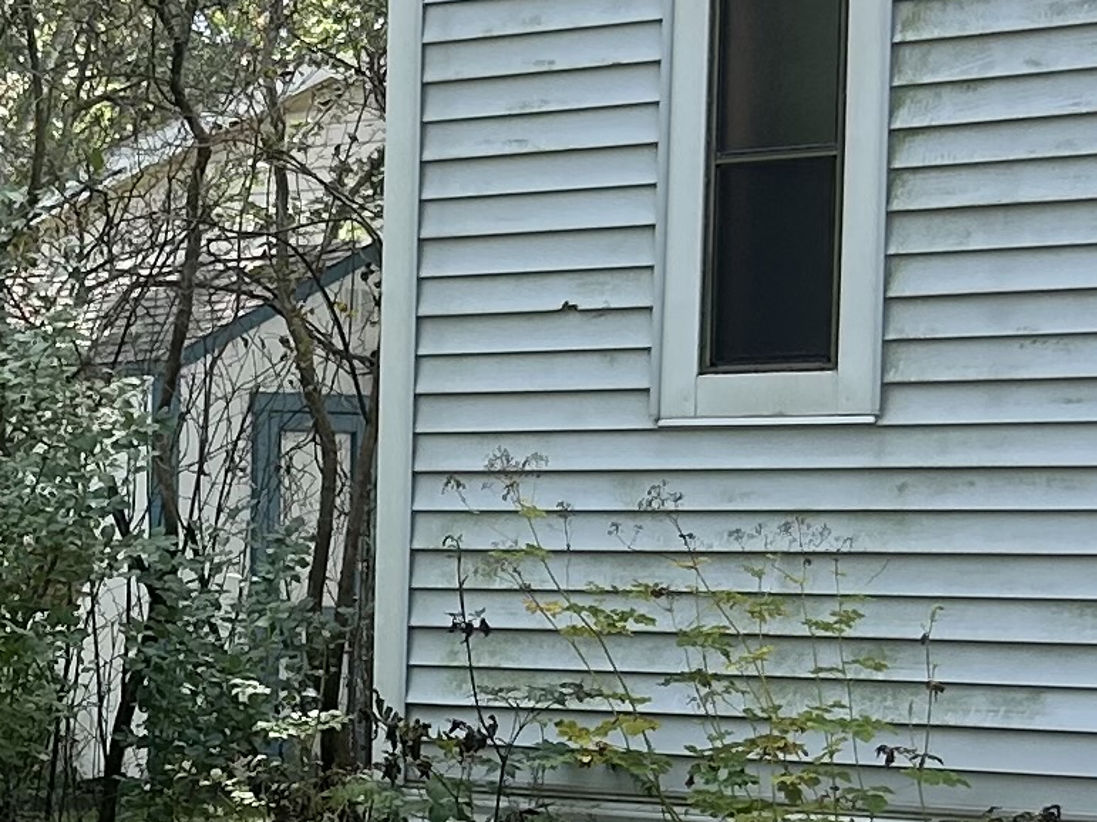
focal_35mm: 136
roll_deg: -0.9
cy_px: 741
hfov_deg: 13.9
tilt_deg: -2.0
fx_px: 4309
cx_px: -343
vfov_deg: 10.8
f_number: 1.5
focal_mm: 5.7
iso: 50
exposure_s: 1/1079
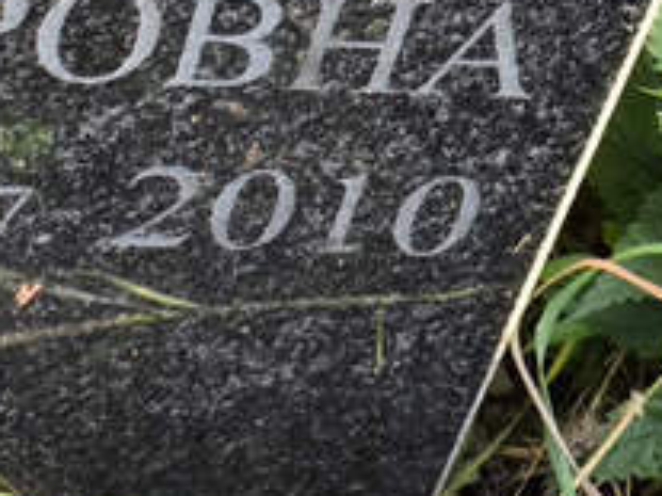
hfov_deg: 10.0
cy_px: -10
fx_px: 3689
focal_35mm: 193
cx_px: -245
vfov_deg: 7.7
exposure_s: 1/100
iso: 50
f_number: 1.7
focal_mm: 4.71
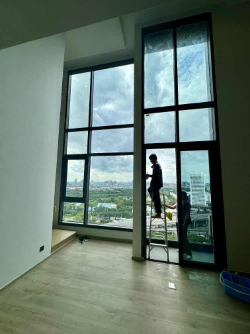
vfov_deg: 102.1
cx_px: 125
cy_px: 167
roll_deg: -0.9
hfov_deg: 85.7
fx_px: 135
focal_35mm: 14
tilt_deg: +6.8
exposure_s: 1/1477
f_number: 2.2
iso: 50
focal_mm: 2.22
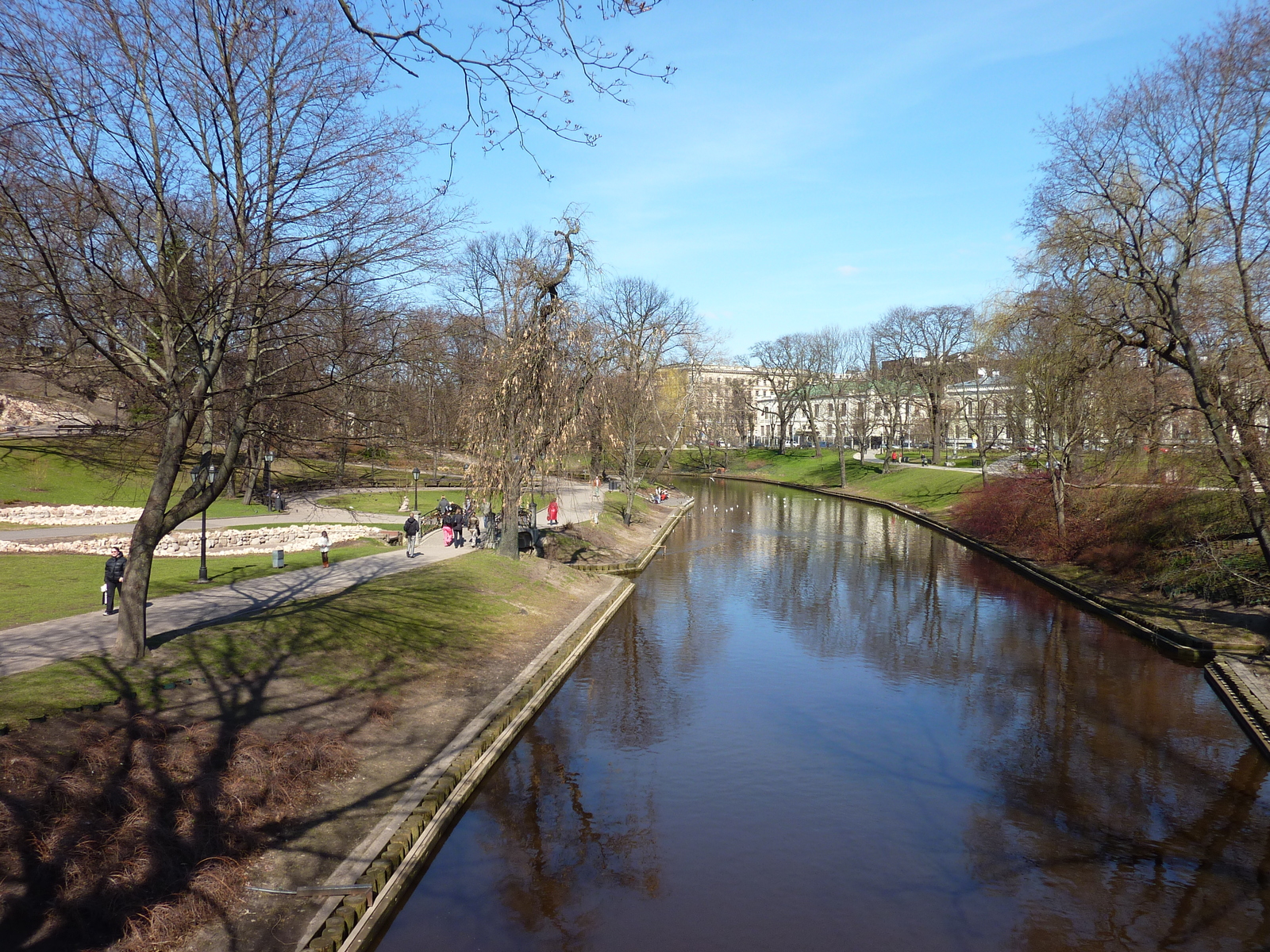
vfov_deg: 54.9
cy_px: 476
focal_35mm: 25
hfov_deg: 69.4
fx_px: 917
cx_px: 635
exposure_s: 1/400
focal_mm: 4.1
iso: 80
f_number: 4
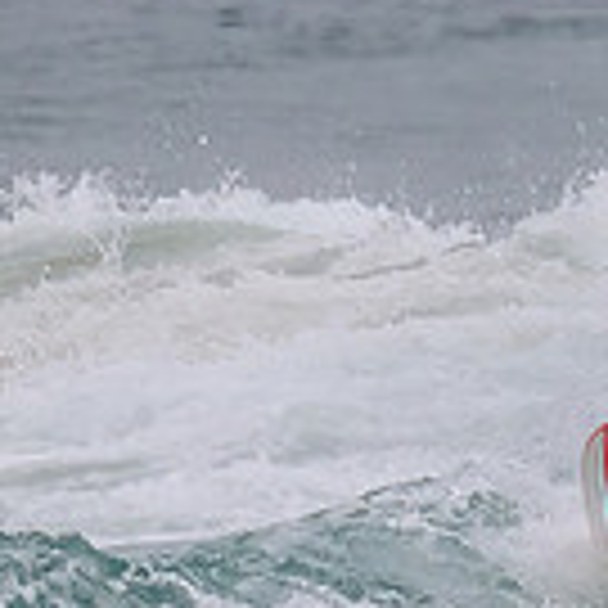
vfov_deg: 0.4
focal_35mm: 4015
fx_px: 79784
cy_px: 667
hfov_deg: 0.4
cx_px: 750
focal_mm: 800
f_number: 11
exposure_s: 1/2000
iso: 640
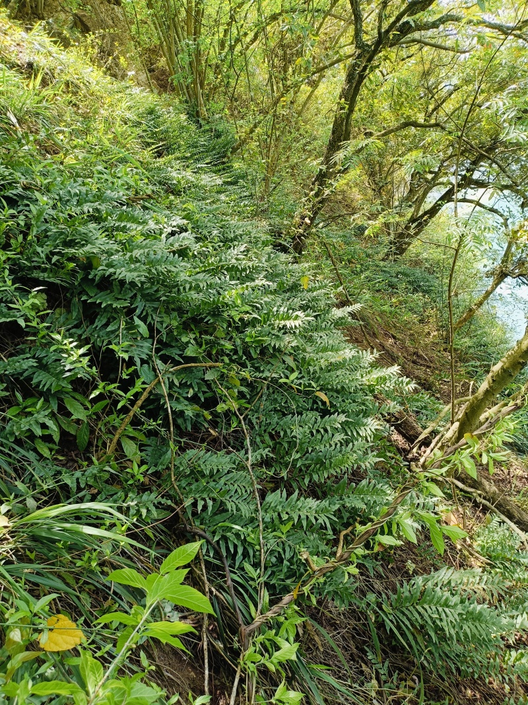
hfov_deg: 54.9
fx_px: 509
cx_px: 264
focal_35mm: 25
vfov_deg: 69.4
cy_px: 352
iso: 143
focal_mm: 4.7
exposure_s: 1/101
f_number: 1.7
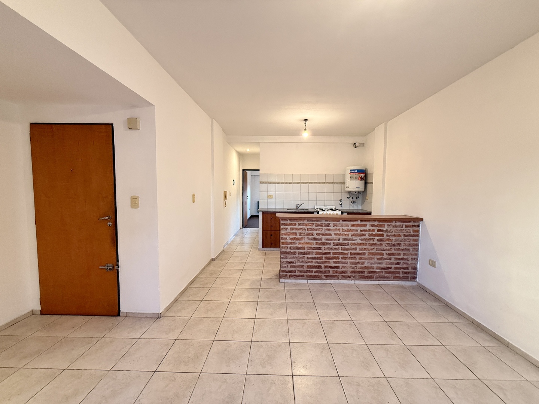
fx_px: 218
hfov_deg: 102.1
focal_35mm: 14
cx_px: 270
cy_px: 202
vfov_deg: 85.7
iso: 200
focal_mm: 2.22
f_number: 2.2
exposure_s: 1/50
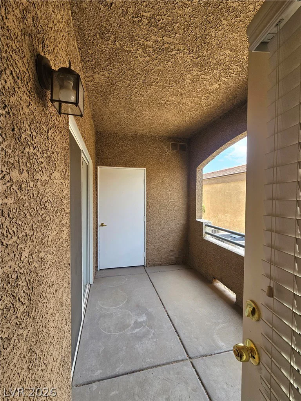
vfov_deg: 106.2
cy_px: 200
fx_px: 151
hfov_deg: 89.9
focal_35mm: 13
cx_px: 150
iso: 50
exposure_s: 1/189
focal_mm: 2.2
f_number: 2.2
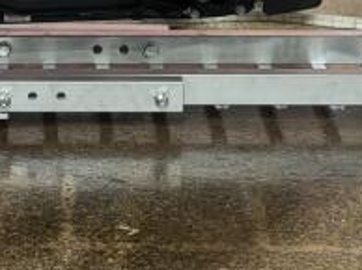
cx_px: 43
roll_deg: +0.3
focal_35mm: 198
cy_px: -203
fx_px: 2068
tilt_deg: -11.6
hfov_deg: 10.0
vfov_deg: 7.3
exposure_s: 1/60
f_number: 1.78
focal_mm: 6.76
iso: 50
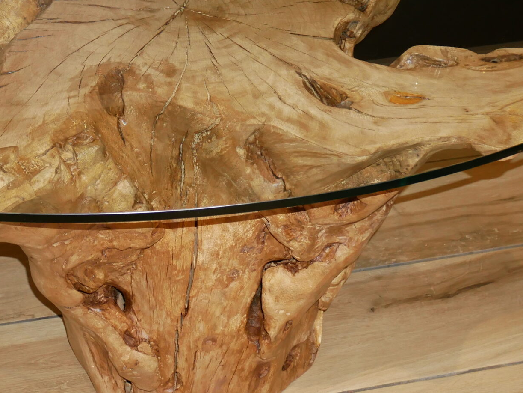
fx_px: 1013
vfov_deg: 21.7
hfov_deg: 28.8
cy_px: 87
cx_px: 177
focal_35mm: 67
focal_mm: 16
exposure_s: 1/60
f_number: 4
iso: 800
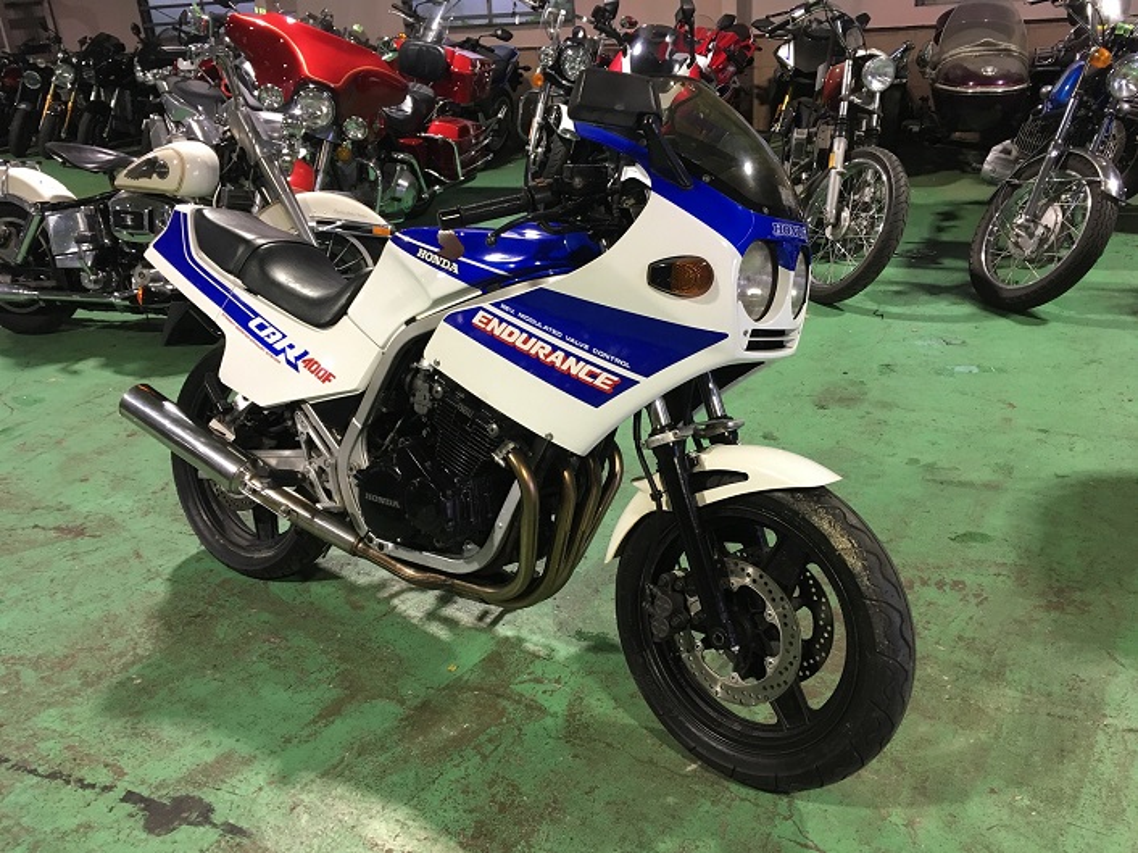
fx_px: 953
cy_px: 426
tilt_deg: -25.7
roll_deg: +4.8
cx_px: 569
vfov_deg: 48.2
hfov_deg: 61.7
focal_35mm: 29
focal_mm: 4.15
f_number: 2.2
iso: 80
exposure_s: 1/30
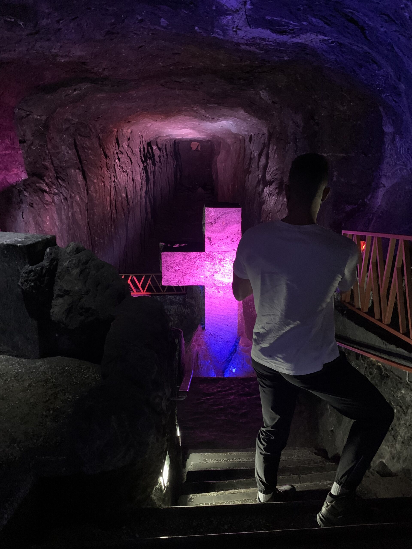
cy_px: 274
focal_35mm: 26
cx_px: 206
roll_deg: -1.9
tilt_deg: -15.0
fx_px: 413
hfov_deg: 53.1
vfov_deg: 67.3
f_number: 1.8
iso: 1250
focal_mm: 4.25
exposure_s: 1/14
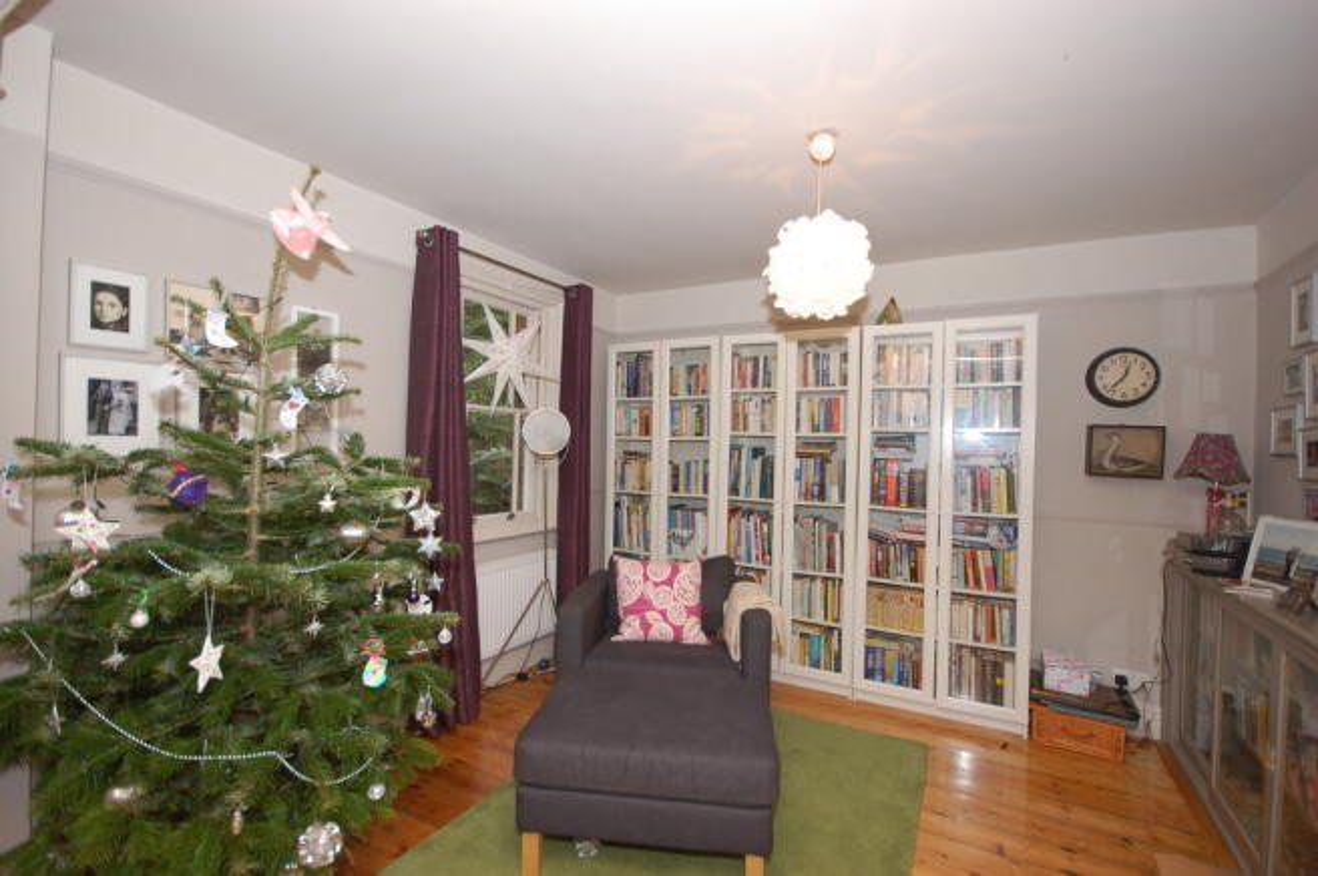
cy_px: 438
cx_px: 659
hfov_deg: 95.0
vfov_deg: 71.9
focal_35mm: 16
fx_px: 603
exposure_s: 1/60
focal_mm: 11
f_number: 4.2
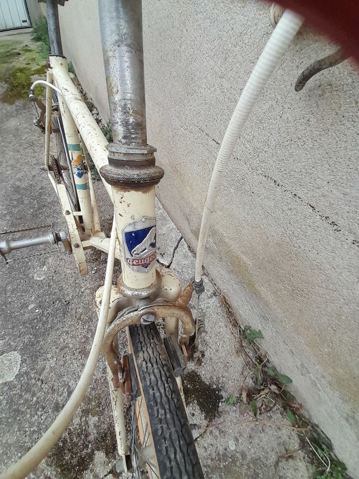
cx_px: 180
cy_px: 240
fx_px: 180
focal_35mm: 13
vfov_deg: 106.2
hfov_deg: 89.9
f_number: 2.2
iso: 64
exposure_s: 1/120
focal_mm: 1.13
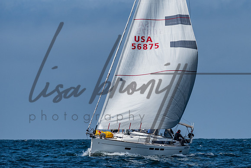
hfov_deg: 5.4
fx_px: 2659
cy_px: 75
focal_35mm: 381
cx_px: 147
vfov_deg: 3.6
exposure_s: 1/2000
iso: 200
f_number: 6.3
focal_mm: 200
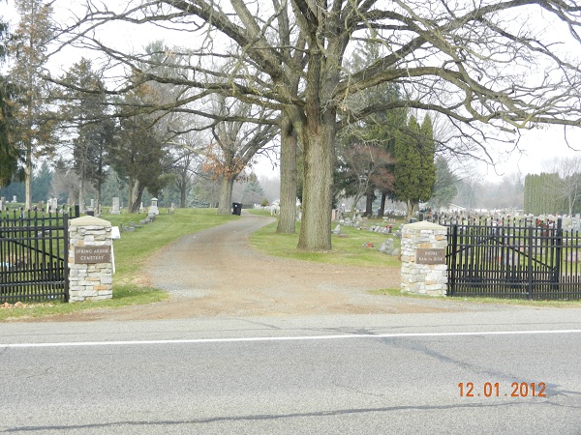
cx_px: 290
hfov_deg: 36.2
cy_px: 218
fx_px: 890
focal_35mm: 53
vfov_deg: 27.5
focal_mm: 9.4
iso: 160
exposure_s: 1/200
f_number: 4.4
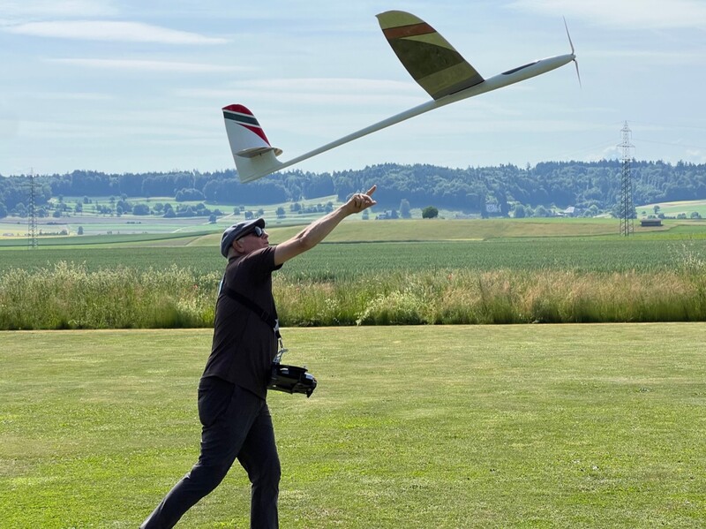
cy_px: 264
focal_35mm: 77
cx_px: 353
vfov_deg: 19.1
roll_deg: +0.3
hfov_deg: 25.4
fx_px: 1569
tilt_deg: -0.3
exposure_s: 1/1248
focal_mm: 9
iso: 32
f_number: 2.8
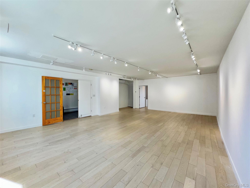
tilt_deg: -2.2
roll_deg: -0.2
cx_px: 125
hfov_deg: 102.1
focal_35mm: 14
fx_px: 101
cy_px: 94
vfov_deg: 85.7
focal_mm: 2.22
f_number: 2.2
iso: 80
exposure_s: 1/120
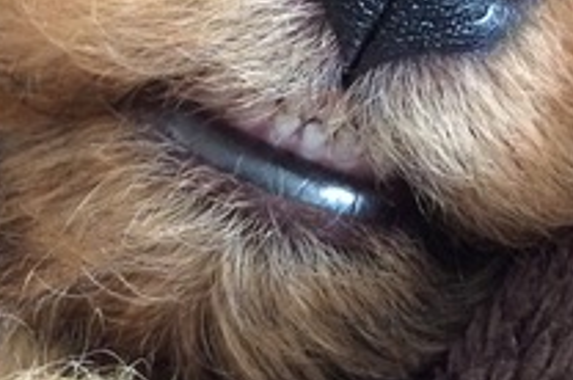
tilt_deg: -45.3
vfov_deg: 13.9
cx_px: 311
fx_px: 1526
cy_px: -44
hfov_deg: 21.3
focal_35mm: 96
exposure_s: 1/17
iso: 250
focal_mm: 3.3
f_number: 2.4
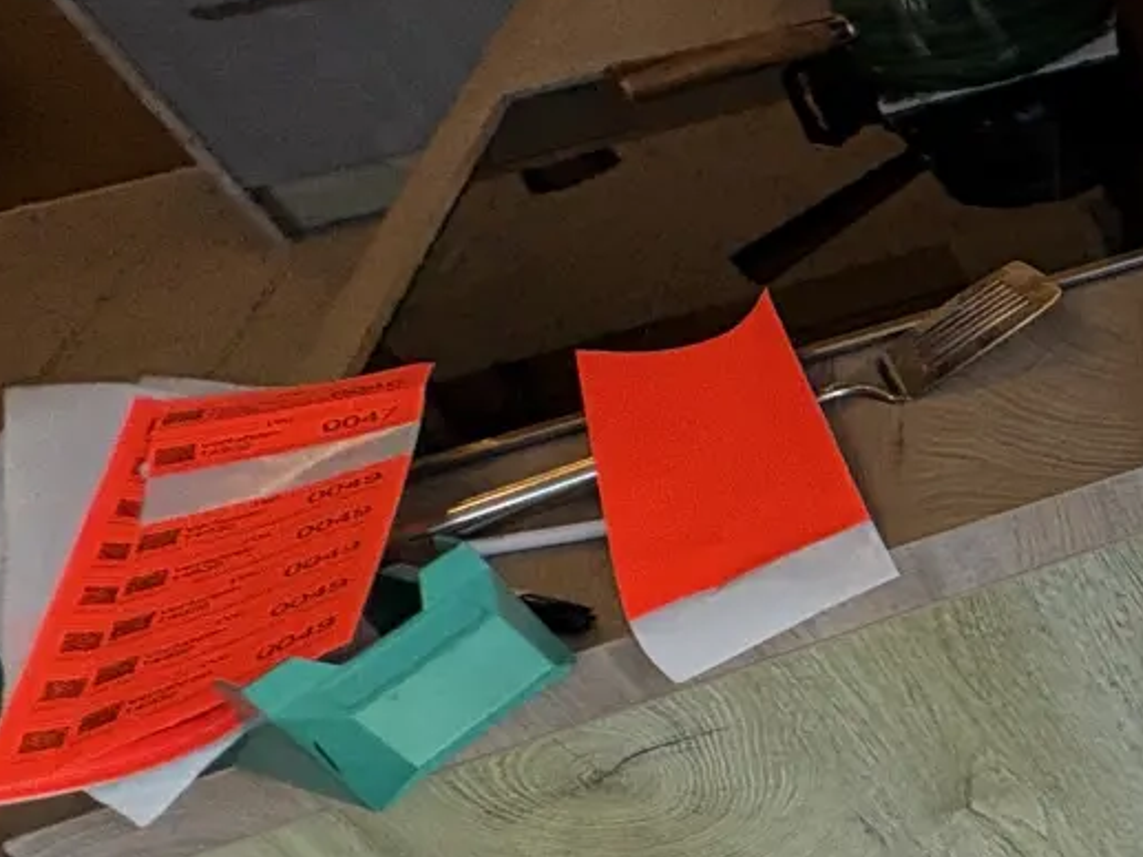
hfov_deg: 21.8
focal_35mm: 52
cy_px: 462
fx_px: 1717
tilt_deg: -39.2
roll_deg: +12.2
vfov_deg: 28.0
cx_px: 2080
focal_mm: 2.22
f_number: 2.2
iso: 40
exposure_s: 1/102
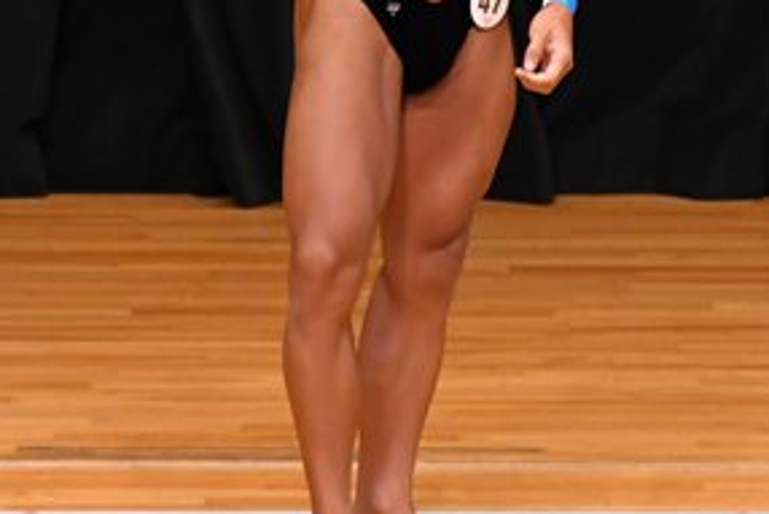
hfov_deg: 2.5
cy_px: -59
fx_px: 17353
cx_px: 429
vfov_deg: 1.7
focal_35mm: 812
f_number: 5.6
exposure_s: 1/400
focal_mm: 200
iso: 3200
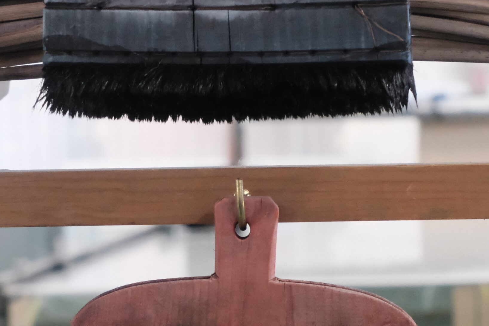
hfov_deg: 12.4
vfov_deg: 8.2
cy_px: 325
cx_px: 220
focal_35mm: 166
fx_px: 2255
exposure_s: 1/105
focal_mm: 45
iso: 6400
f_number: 5.6
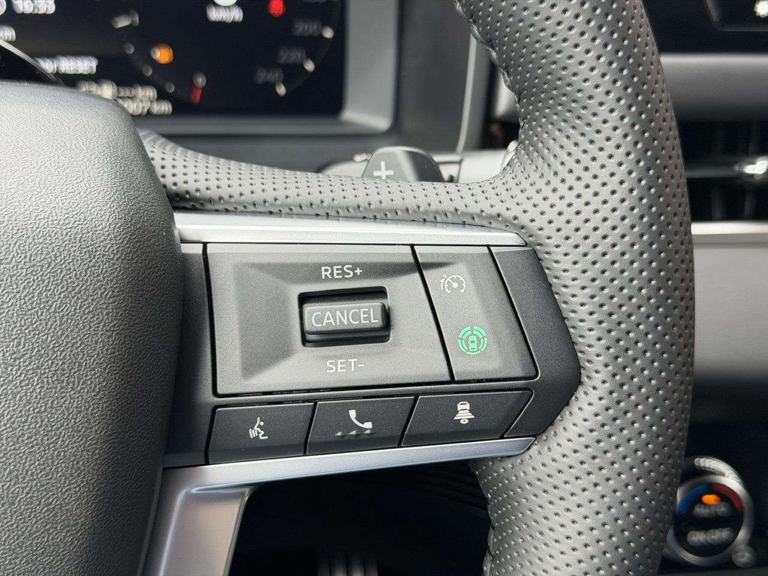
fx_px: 1065
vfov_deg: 30.3
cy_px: 288
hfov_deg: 39.7
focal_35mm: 48
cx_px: 384
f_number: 1.78
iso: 80
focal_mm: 6.76
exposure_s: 1/163
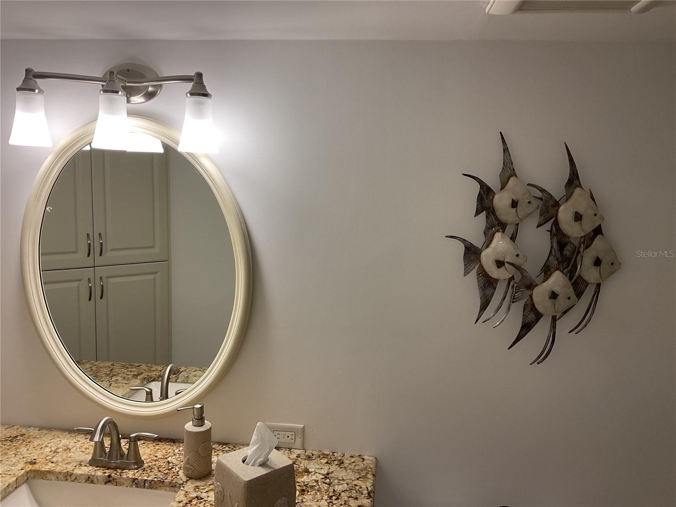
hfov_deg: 61.7
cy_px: 254
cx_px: 338
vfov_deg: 48.2
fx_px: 566
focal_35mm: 29
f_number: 1.8
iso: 50
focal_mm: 3
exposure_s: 1/60
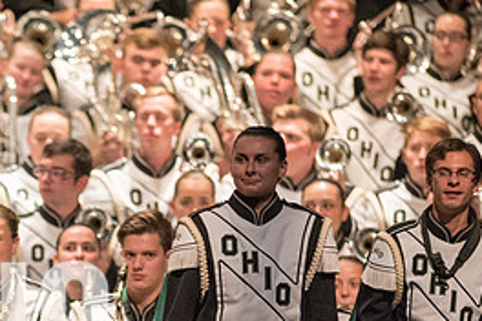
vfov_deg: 2.1
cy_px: 347
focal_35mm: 659
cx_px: -29
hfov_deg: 3.1
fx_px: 8823
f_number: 2.8
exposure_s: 1/500
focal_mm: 300
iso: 4000
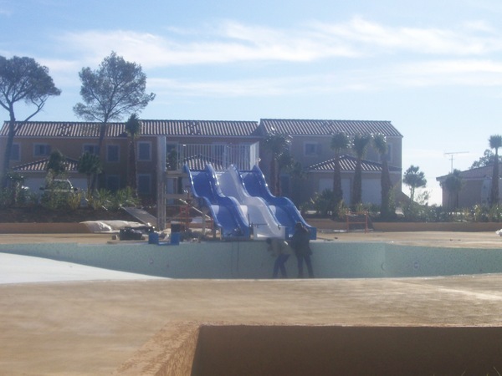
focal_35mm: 70
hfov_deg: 27.8
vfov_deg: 21.0
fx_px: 1015
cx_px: 251
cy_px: 188
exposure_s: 1/470
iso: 80
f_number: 6.7
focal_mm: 11.6
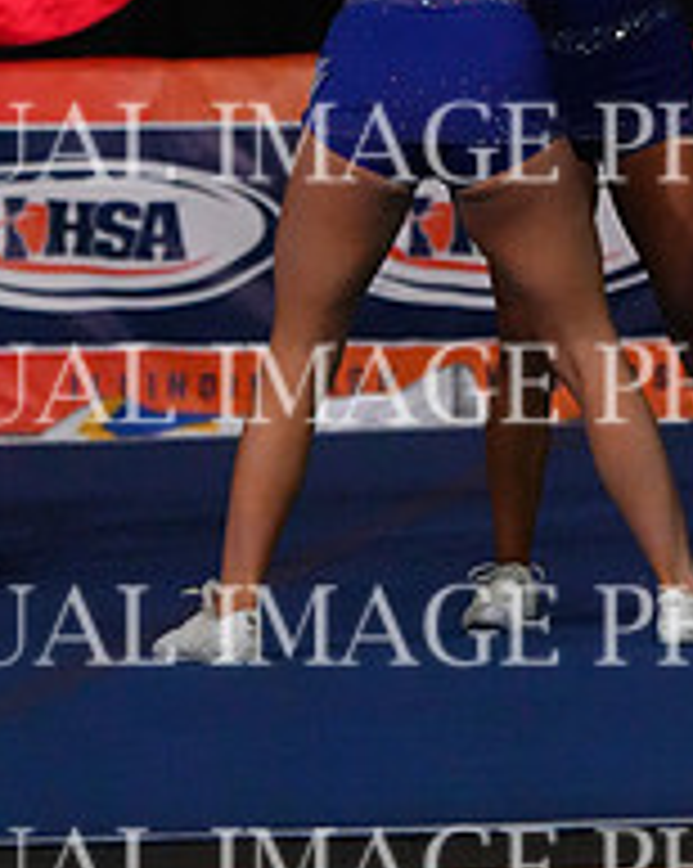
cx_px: 565
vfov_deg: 3.6
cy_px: -220
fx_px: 13764
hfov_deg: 2.9
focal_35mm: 536
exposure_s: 1/1250
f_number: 5.6
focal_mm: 190
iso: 16000
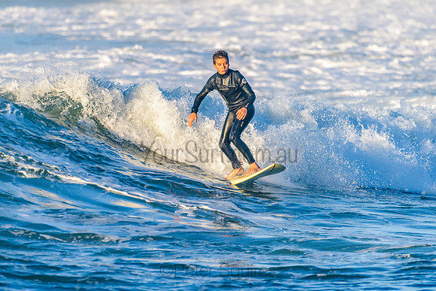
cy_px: 145
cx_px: 218
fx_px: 7365
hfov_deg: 3.4
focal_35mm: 608
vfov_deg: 2.3
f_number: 5.6
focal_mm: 500
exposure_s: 1/2000
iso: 360
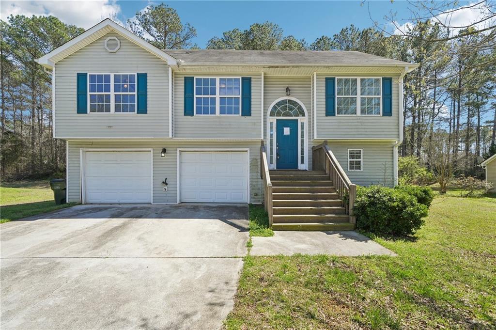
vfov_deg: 77.2
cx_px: 248
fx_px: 206
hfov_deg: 100.4
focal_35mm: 15
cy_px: 165
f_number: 8
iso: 100
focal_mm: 15
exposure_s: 1/100
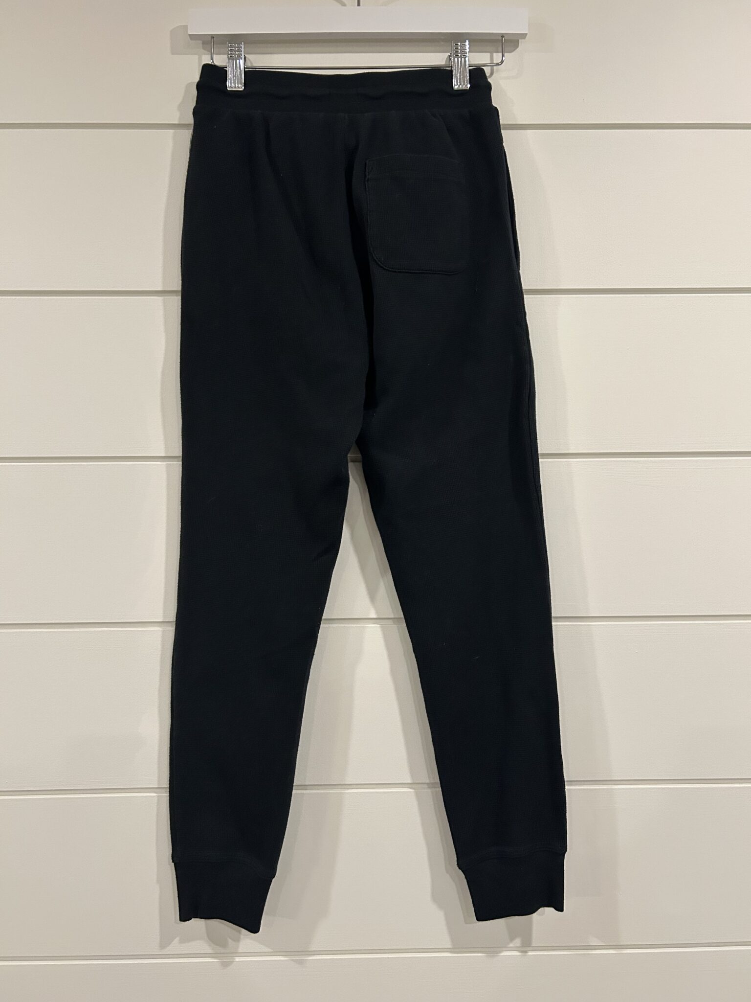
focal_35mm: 26
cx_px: 376
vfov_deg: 67.3
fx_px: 752
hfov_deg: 53.1
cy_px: 501
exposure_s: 1/60
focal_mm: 5.7
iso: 320
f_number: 1.5
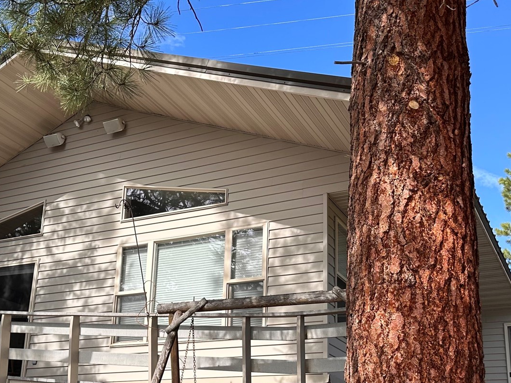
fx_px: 679
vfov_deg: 31.0
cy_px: 283
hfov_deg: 41.1
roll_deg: -2.7
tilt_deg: +16.5
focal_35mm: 46
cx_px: 208
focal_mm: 6.86
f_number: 1.78
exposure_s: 1/1357
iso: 80
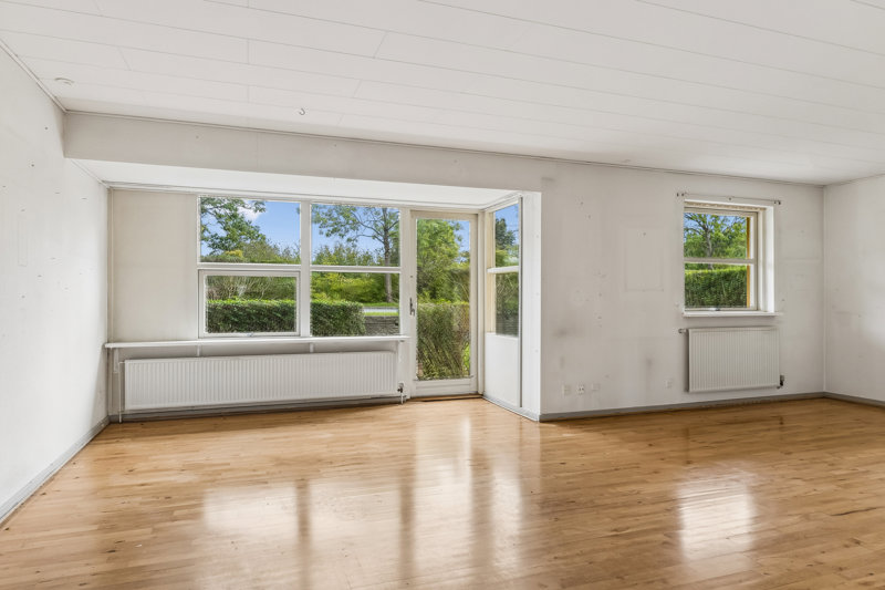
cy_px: 295
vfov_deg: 56.1
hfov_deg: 77.3
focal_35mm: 22
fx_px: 553
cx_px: 442
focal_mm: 15
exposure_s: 1/8
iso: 200
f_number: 8
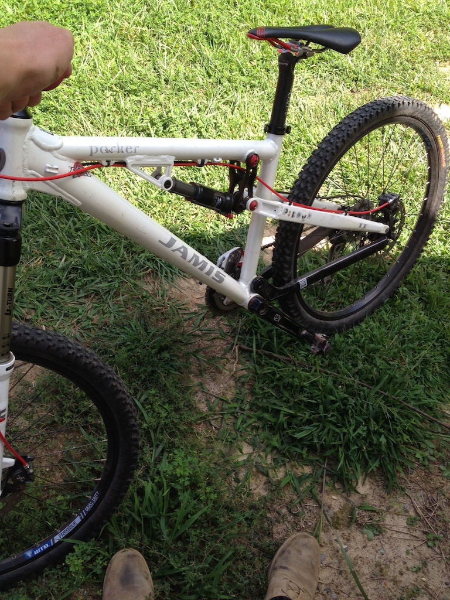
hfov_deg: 40.7
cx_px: 225
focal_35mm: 35
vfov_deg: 52.6
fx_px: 607
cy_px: 300
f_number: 2.4
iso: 50
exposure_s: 1/412
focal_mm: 4.28
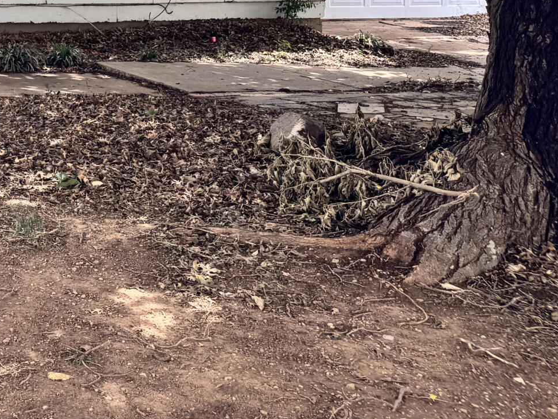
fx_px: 1193
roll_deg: -0.6
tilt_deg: +4.3
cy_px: -215
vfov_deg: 17.8
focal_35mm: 74
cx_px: -249
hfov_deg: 22.3
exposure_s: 1/499
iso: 80
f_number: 1.78
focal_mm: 6.76
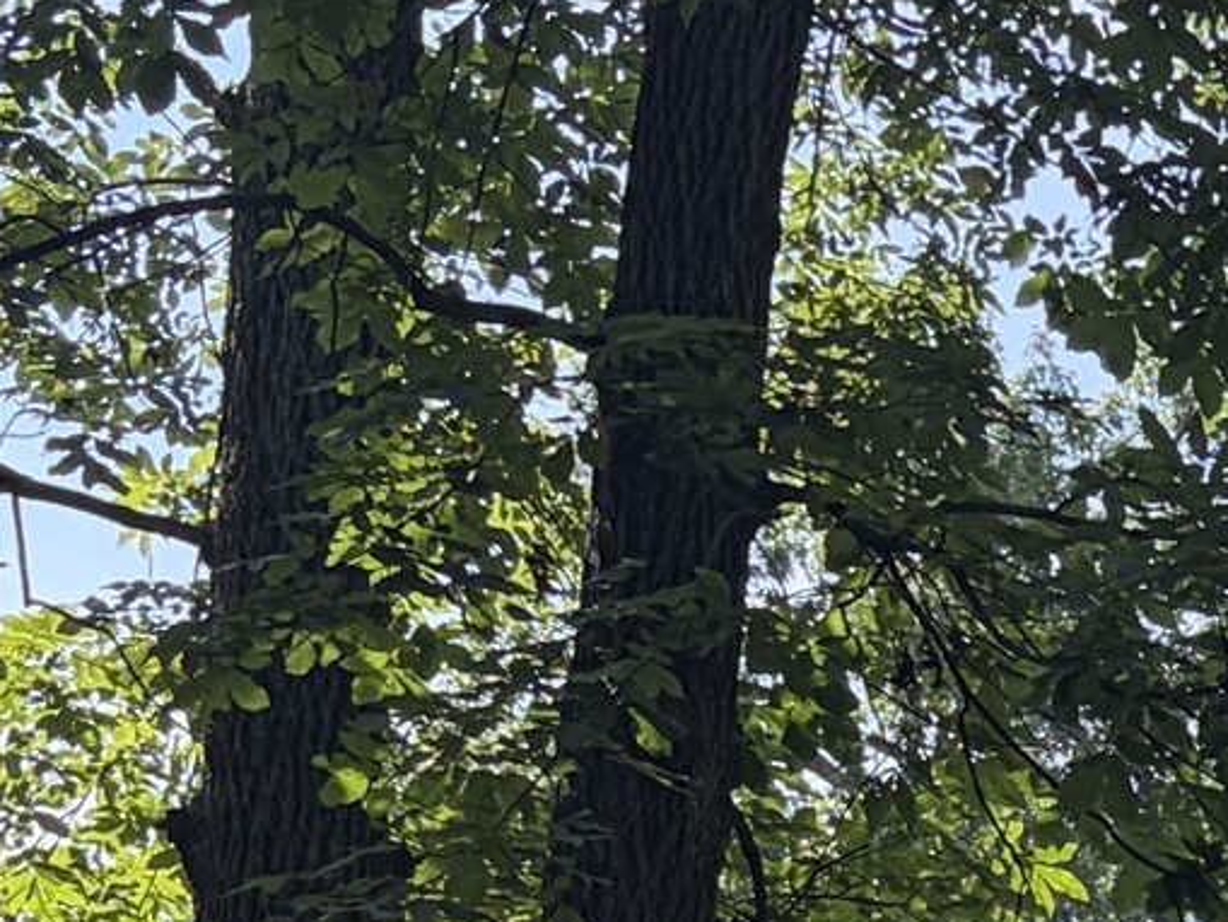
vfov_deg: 8.8
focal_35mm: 157
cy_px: 1960
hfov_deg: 11.7
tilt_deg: +16.4
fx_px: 5571
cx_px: 2123
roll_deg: +0.4
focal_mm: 5.96
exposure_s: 1/773
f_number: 1.6
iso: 64
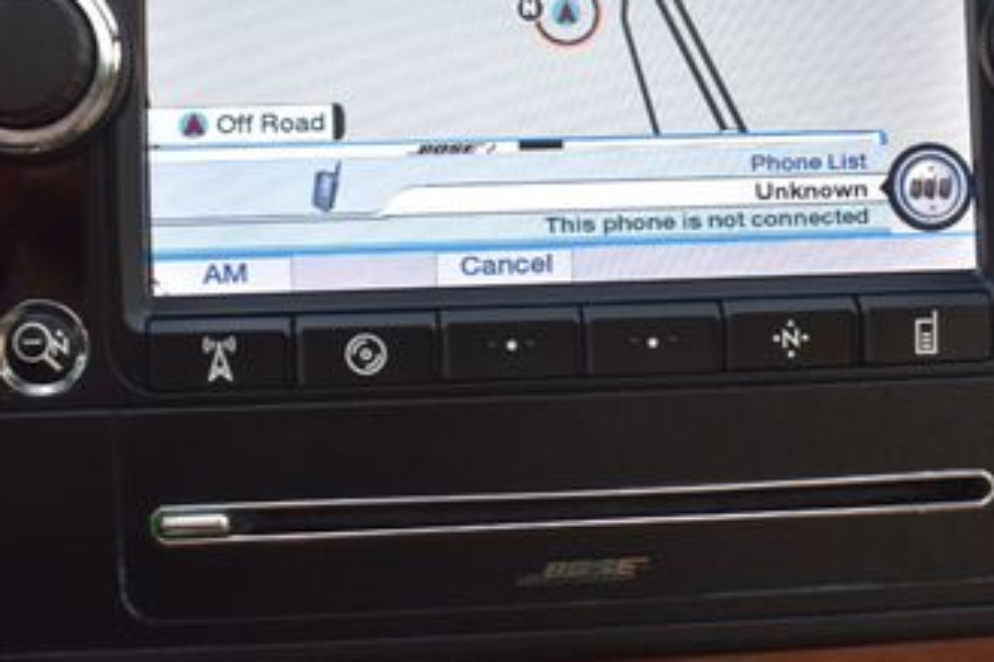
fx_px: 1932
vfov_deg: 19.4
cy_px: 242
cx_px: 595
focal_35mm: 70
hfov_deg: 28.8
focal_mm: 24
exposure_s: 1/20
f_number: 6.3
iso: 400
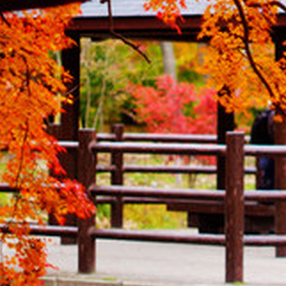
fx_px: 2215
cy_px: 146
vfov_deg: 7.4
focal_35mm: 237
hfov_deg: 7.2
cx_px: 474
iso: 100
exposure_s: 1/1000
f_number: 1.4
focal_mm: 50
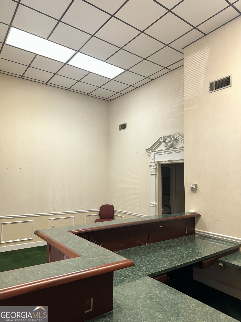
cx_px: 120
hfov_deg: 56.8
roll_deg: -2.4
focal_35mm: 24
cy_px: 161
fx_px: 223
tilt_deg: +5.3
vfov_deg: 71.6
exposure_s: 1/120
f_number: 1.78
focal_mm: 6.86
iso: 160
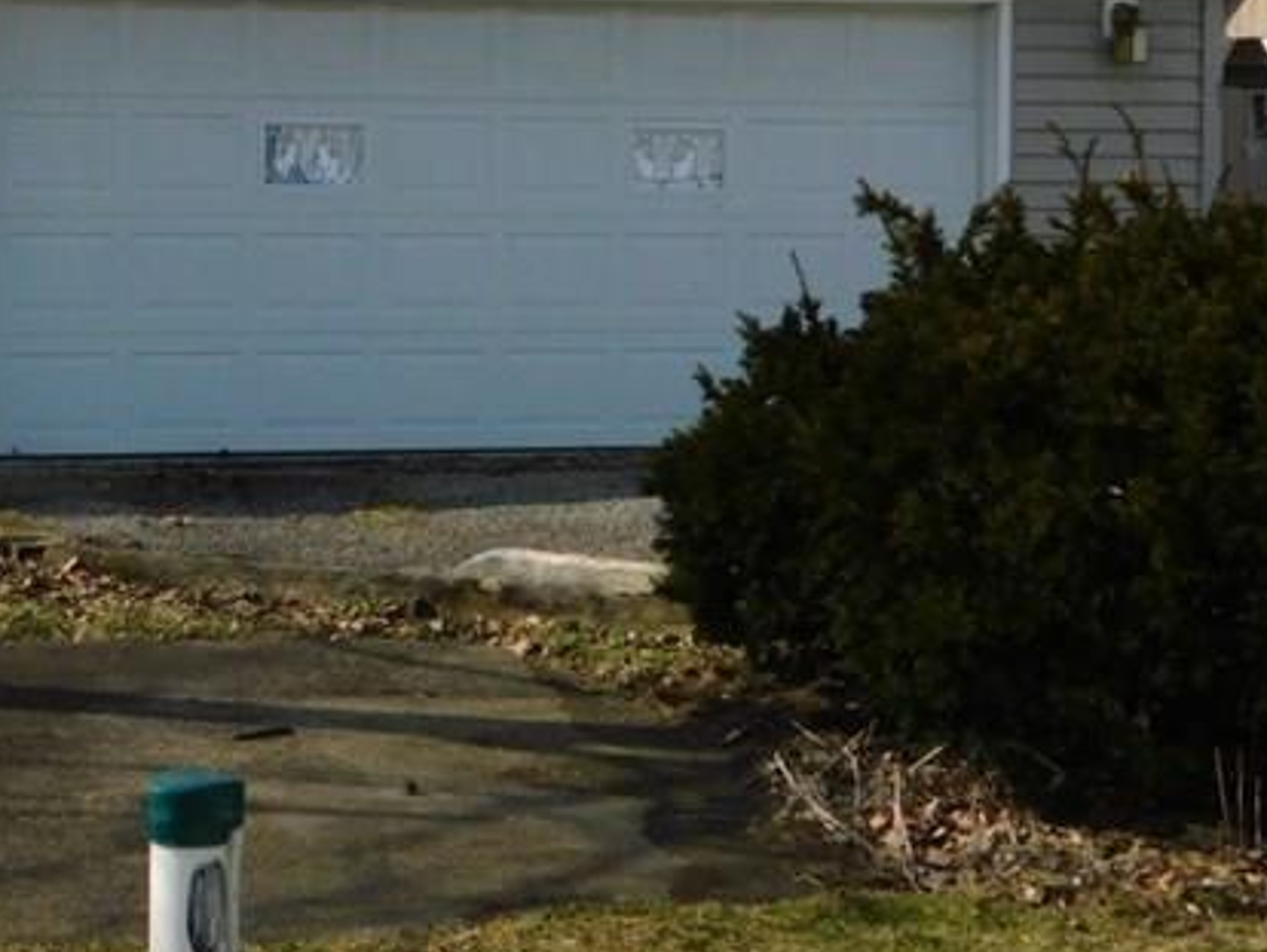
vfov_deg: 16.4
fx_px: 3259
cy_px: 110
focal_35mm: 89
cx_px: 86
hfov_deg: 21.4
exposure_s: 1/1500
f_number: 3.5
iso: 125
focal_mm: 6.3
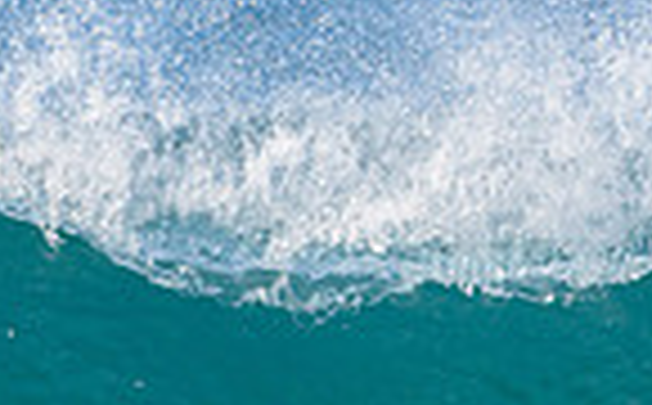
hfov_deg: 0.8
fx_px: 44443
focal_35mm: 2506
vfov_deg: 0.5
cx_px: 345
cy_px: 436
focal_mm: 500
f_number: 5.6
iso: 160
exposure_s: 1/2000
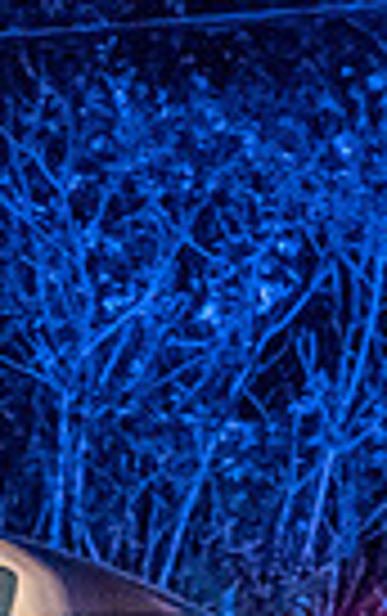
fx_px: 17949
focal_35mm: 1067
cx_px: 531
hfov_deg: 1.2
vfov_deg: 2.0
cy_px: 402
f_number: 5.3
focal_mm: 165
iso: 16000
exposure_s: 1/20
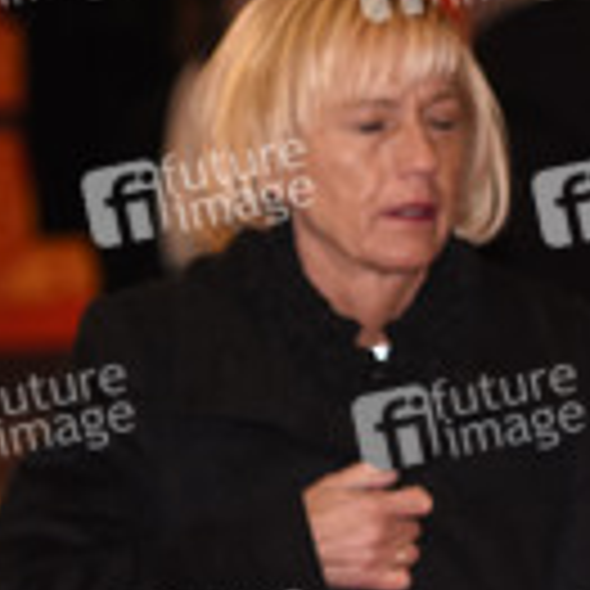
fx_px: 9449
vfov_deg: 3.6
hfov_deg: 3.6
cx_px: 980
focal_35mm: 490
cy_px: 531
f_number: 3.2
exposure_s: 1/400
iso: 640
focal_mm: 112
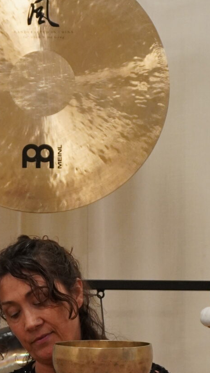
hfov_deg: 11.7
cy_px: 354
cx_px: 27
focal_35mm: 103
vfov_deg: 20.3
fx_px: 1016
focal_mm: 21
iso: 1250
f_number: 4
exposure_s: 1/160
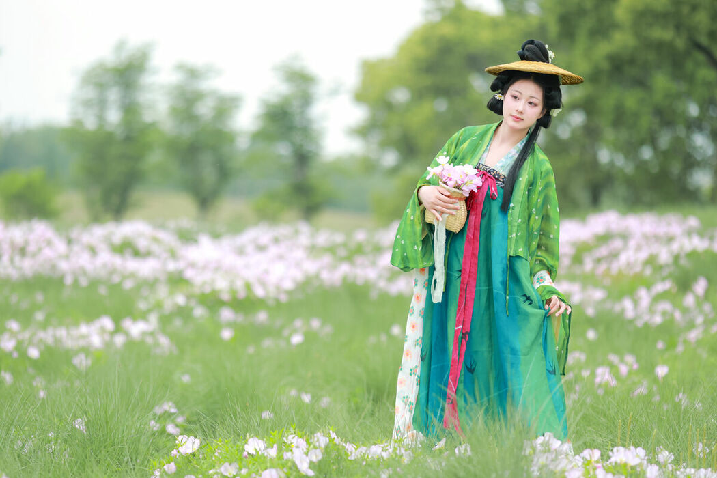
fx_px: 2689
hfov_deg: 15.2
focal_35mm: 135
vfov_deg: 10.2
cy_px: 239
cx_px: 358
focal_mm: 135
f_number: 2.2
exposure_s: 1/2000
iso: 500
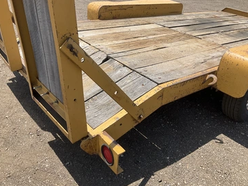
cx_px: 124
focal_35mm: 32
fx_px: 229
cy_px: 90
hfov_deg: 56.8
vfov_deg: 44.1
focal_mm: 3
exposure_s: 1/1412
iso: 25
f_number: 1.8
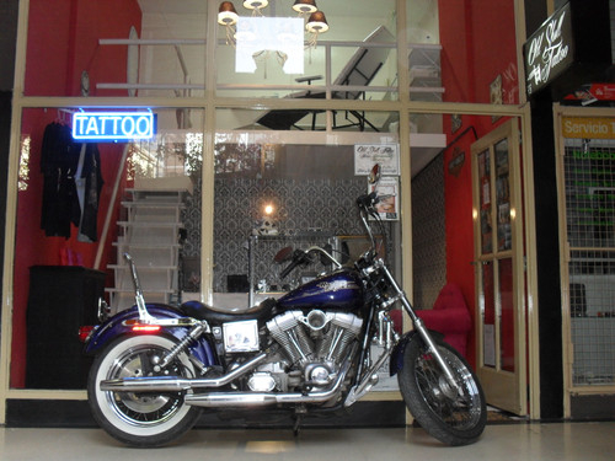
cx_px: 308
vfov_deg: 40.7
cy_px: 230
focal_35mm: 35
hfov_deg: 52.6
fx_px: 622
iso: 200
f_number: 3.2
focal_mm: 6.3
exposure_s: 1/45
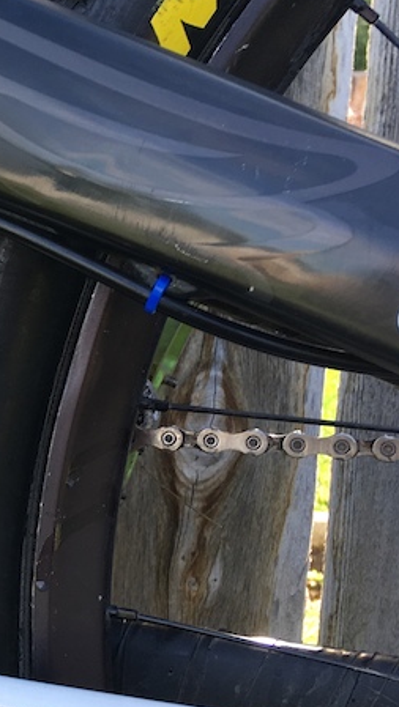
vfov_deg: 29.3
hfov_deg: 15.6
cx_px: -185
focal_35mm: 72
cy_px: 414
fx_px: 1352
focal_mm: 4.15
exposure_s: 1/120
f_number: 2.2
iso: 25
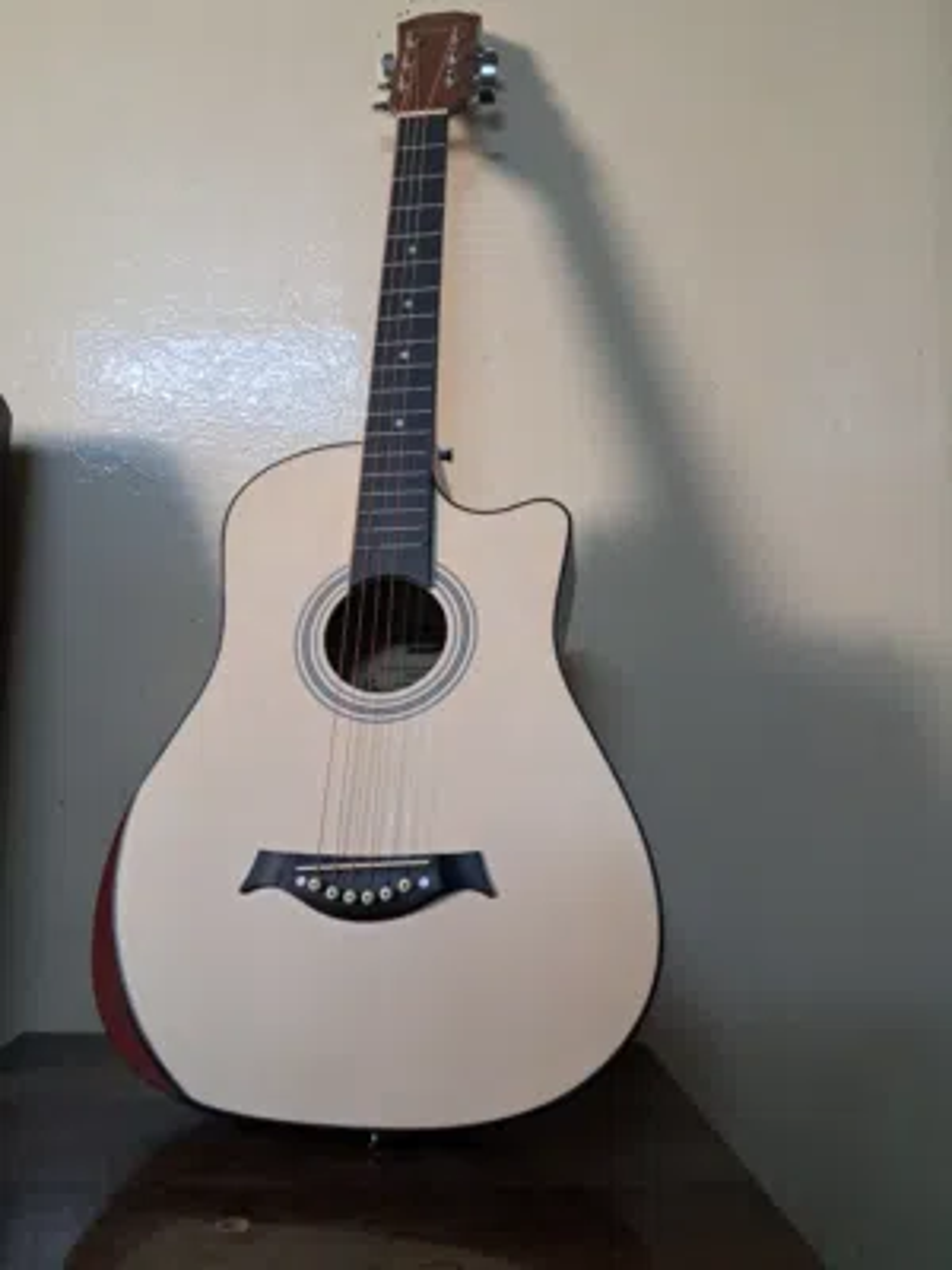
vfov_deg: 65.3
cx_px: 476
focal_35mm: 27
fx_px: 990
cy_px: 635
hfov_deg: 51.4
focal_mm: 4
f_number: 1.8
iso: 200
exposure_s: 1/50
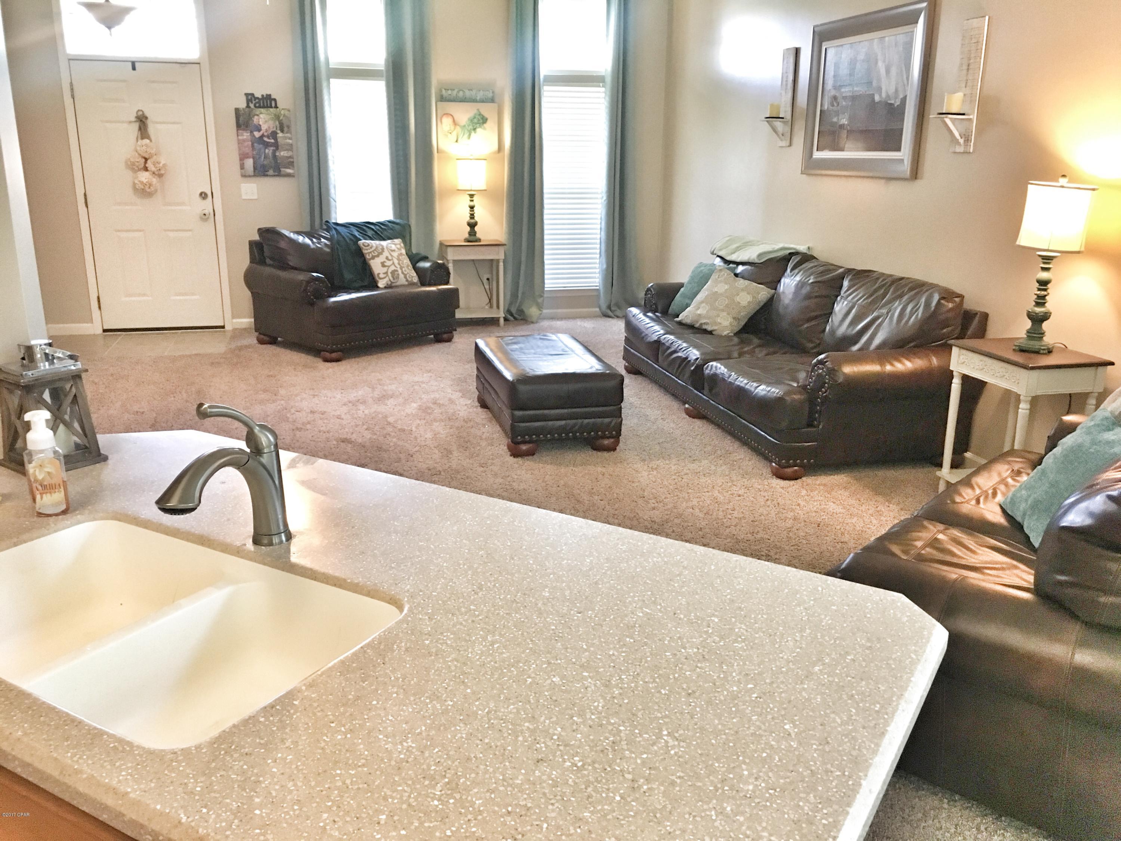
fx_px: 939
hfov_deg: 61.7
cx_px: 560
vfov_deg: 48.2
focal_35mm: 29
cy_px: 420
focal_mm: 4.15
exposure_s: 1/30
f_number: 2.2
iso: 200
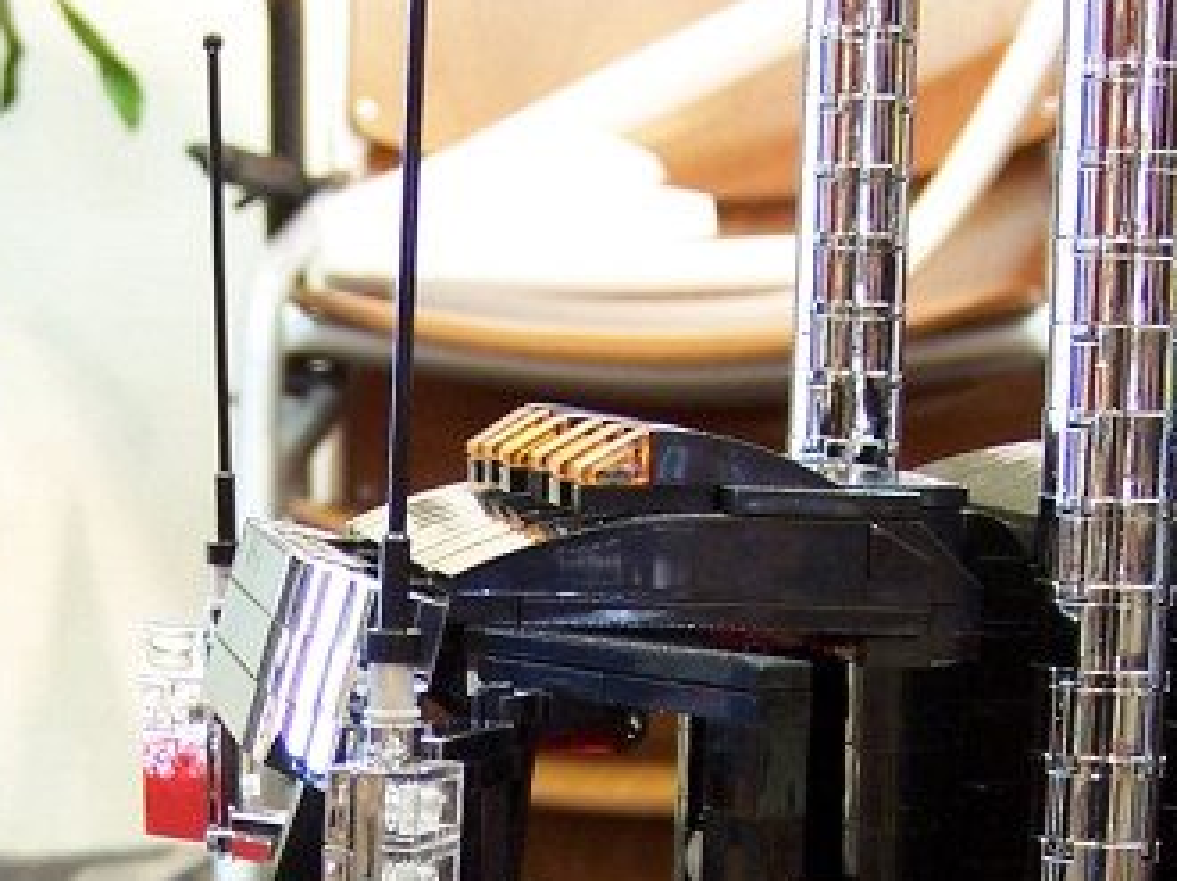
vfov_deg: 12.2
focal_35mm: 118
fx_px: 4009
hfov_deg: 16.7
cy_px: 1070
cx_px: 414
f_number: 2.8
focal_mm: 6.3
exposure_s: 1/2
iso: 80
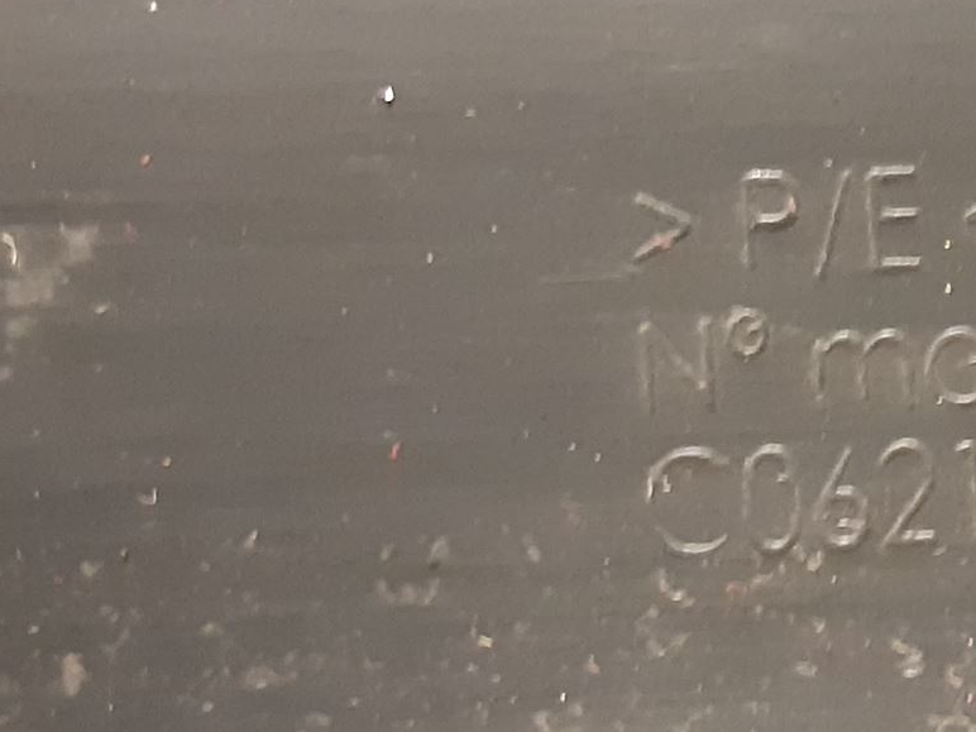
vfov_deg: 21.2
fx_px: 1945
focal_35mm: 69
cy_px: 474
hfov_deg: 25.8
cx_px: 1105
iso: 500
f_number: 1.7
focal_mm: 3.93
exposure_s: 1/20
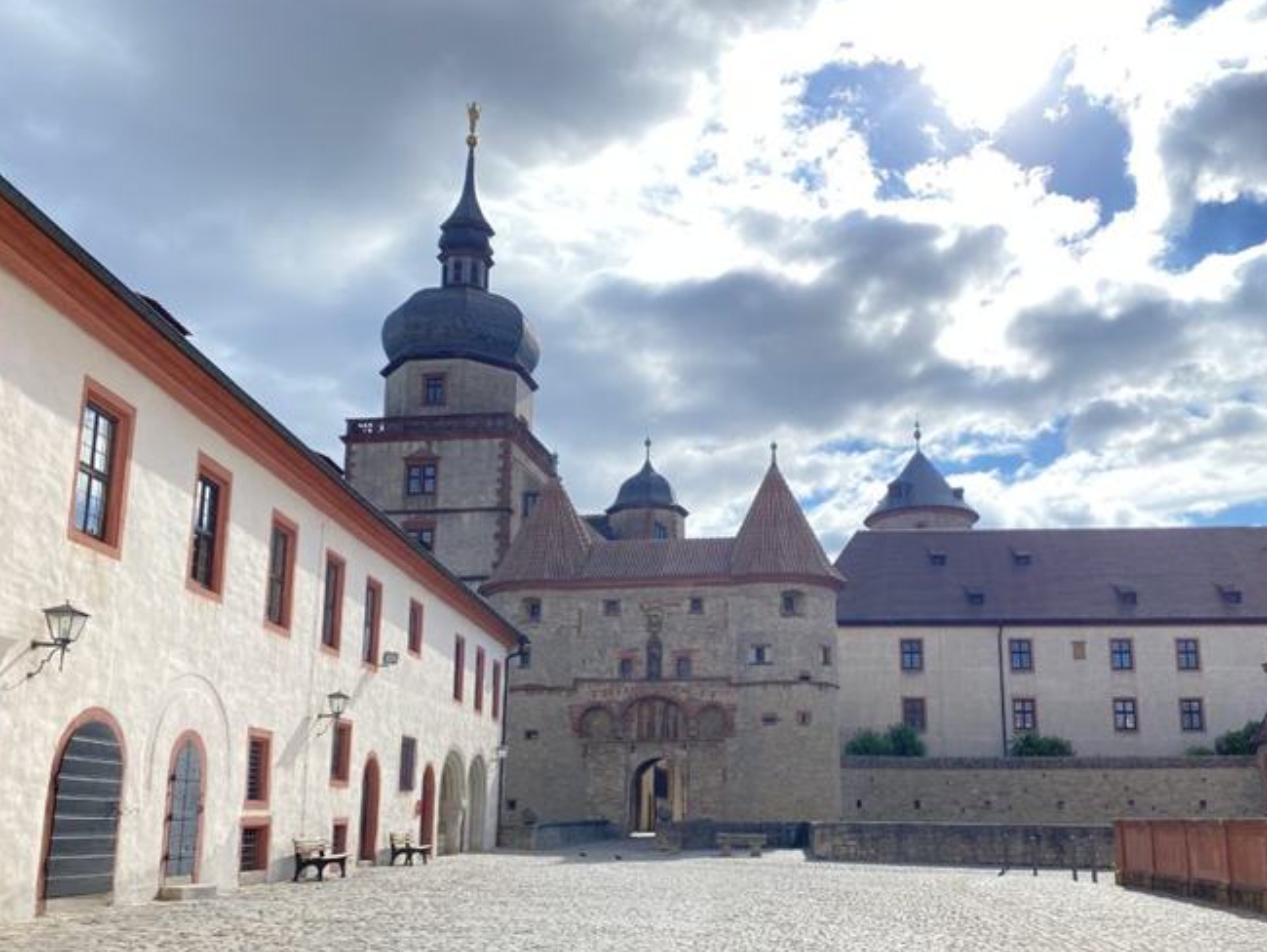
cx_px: 731
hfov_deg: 56.5
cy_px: 574
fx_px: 1172
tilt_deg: +13.7
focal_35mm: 32
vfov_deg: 44.0
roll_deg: -0.5
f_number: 1.8
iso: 32
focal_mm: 4.25
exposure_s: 1/1898
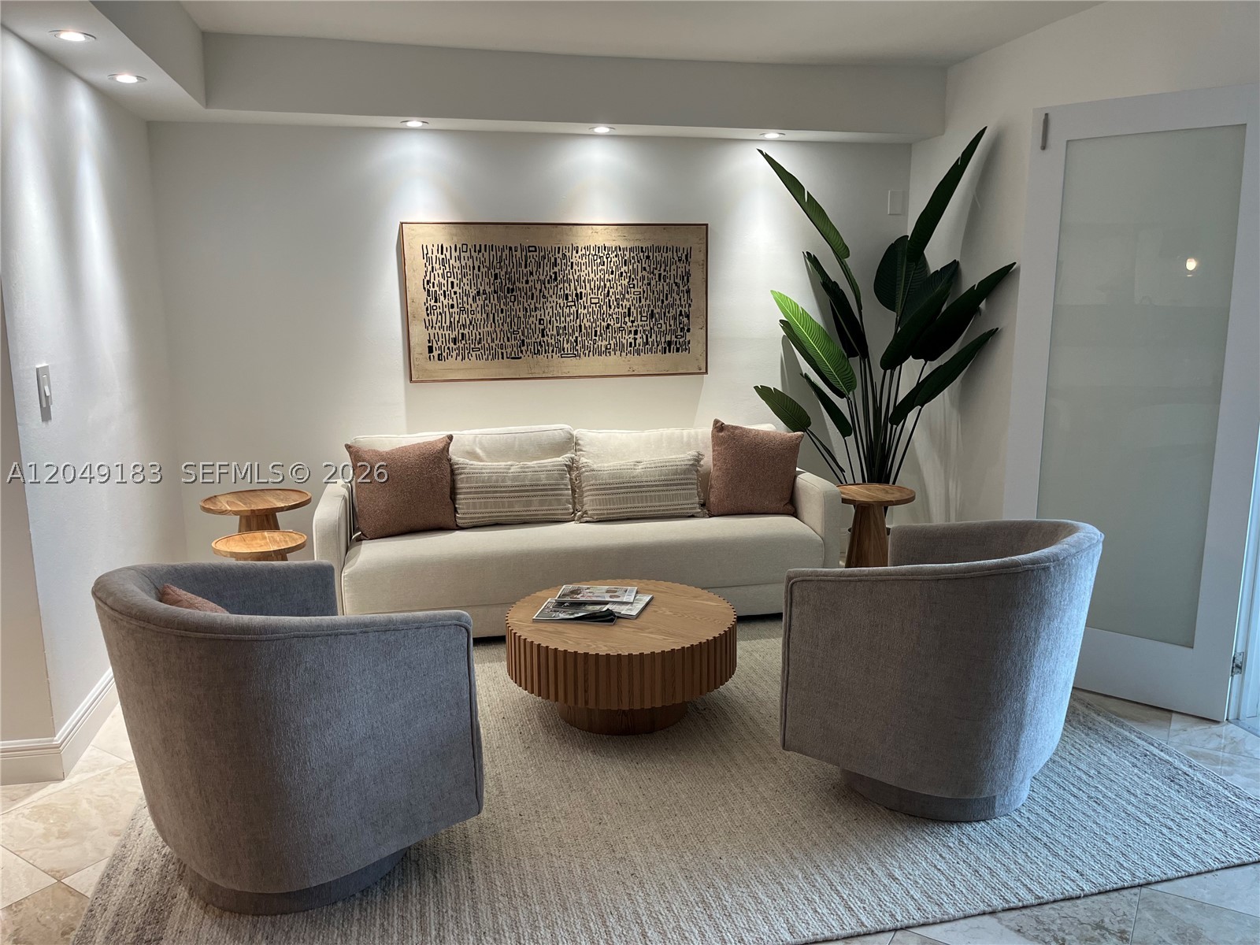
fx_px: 946
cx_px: 630
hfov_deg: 67.3
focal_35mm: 26
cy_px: 472
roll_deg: +0.1
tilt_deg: -10.0
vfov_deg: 53.1
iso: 125
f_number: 1.6
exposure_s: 1/120
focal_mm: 5.1
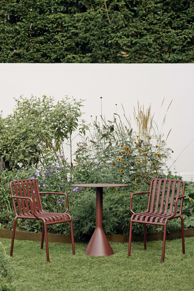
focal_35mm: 85
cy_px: 146
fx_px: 687
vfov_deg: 23.9
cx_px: 97
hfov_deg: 16.1
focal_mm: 85
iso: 500
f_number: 5.6
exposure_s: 1/160
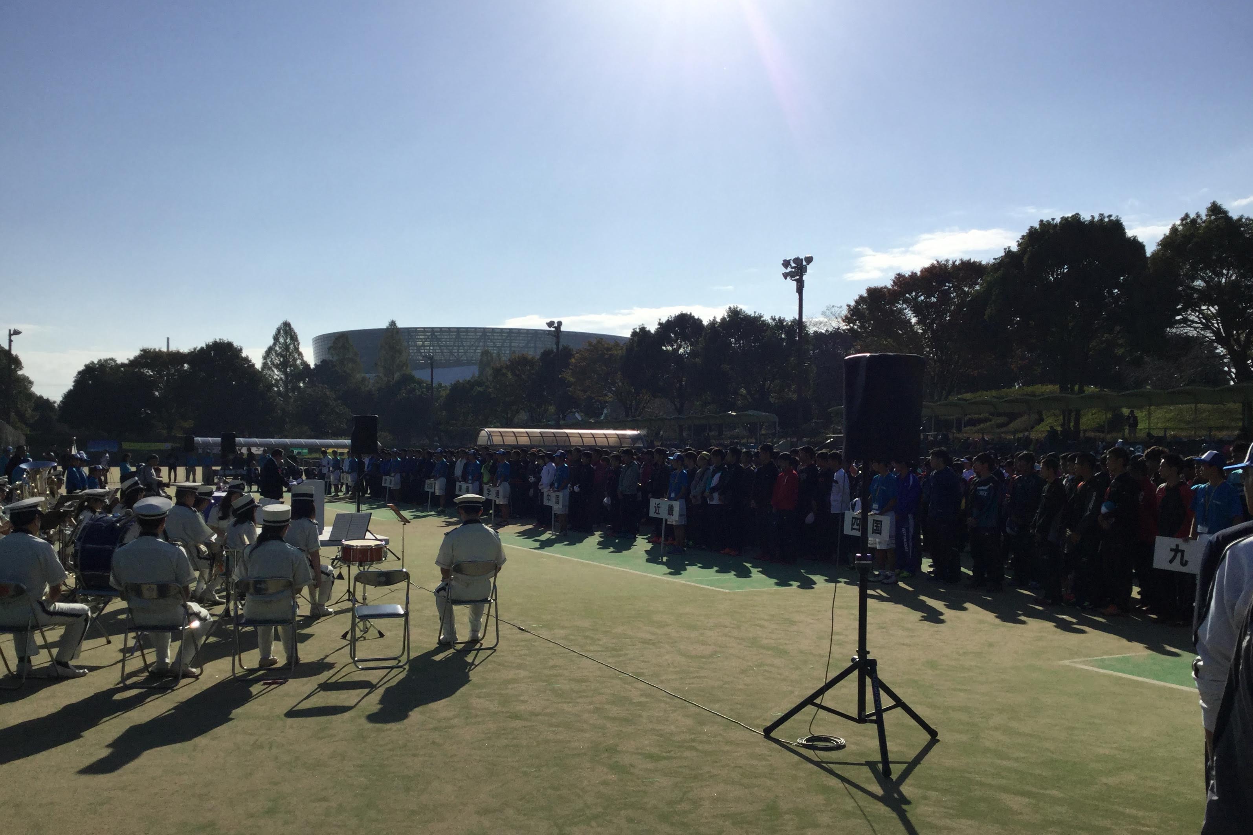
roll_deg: -0.1
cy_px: 467
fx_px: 1148
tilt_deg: -0.6
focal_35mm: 33
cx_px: 635
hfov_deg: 57.2
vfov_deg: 39.9
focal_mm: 3.3
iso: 25
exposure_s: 1/4525
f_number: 2.4
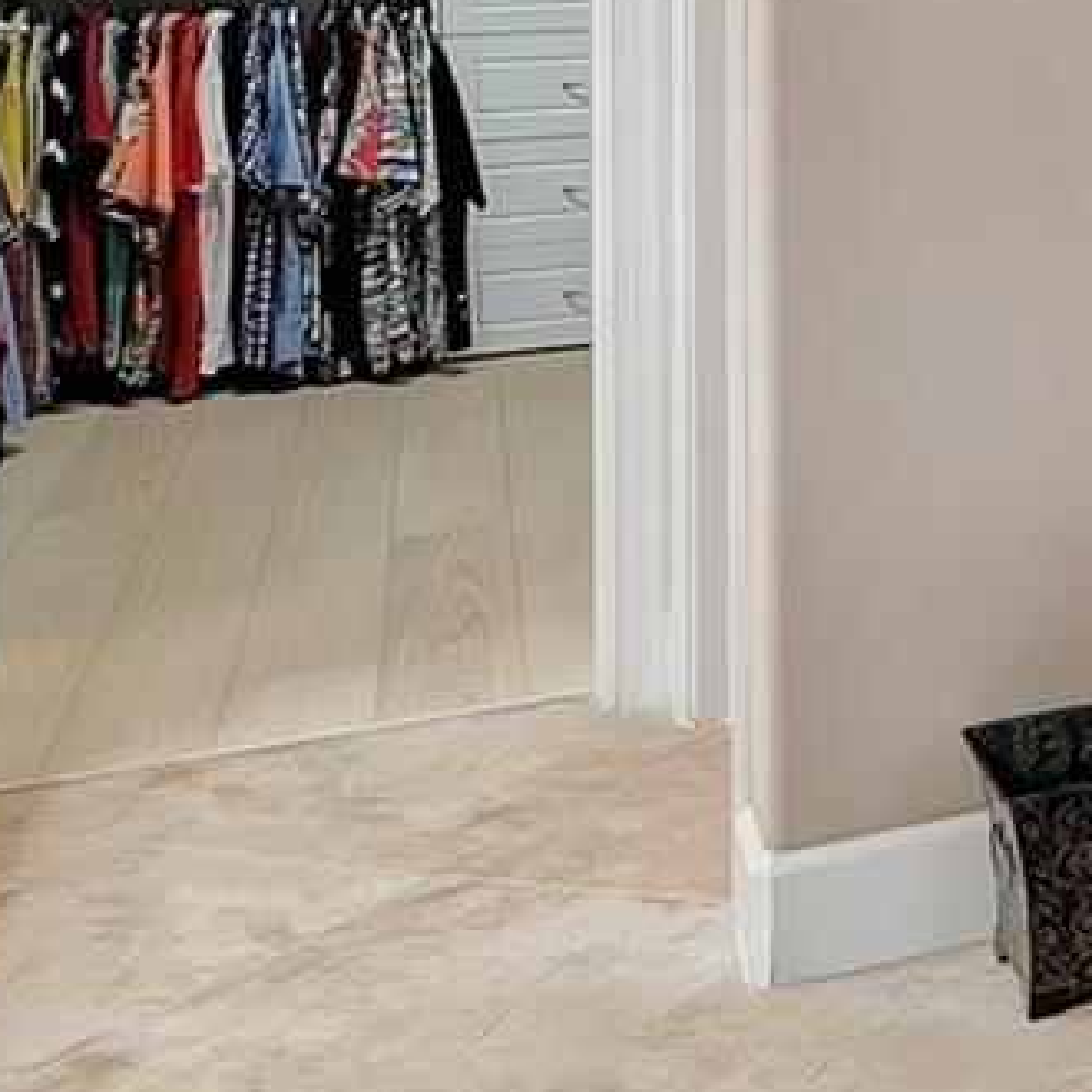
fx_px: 2429
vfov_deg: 23.5
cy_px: -162
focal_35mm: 68
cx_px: 2019
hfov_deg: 18.8
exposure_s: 1/1.67
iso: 400
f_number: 8
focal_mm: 16.5
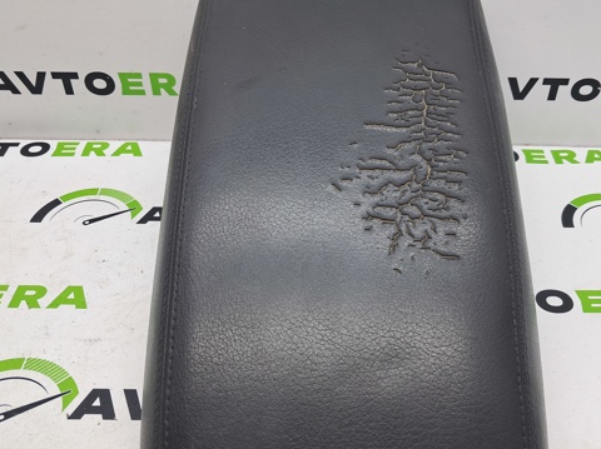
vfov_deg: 39.6
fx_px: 624
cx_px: 334
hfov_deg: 51.3
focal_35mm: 36
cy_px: 238
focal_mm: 4
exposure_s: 1/50
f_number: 1.8
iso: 50
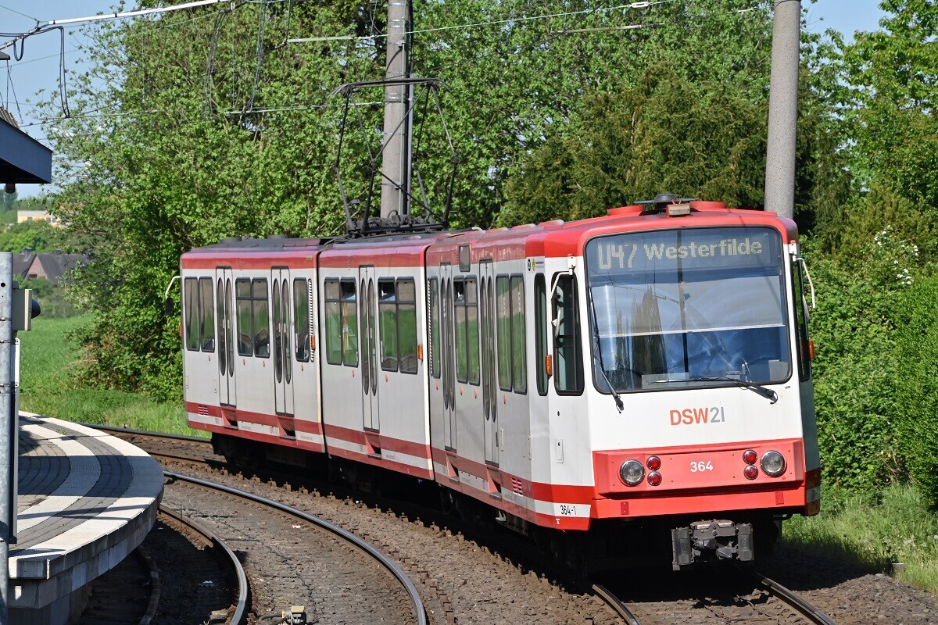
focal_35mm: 200
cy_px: 312
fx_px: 5211
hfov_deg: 10.3
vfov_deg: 6.9
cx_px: 469
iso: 400
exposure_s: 1/640
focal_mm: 200
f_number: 14
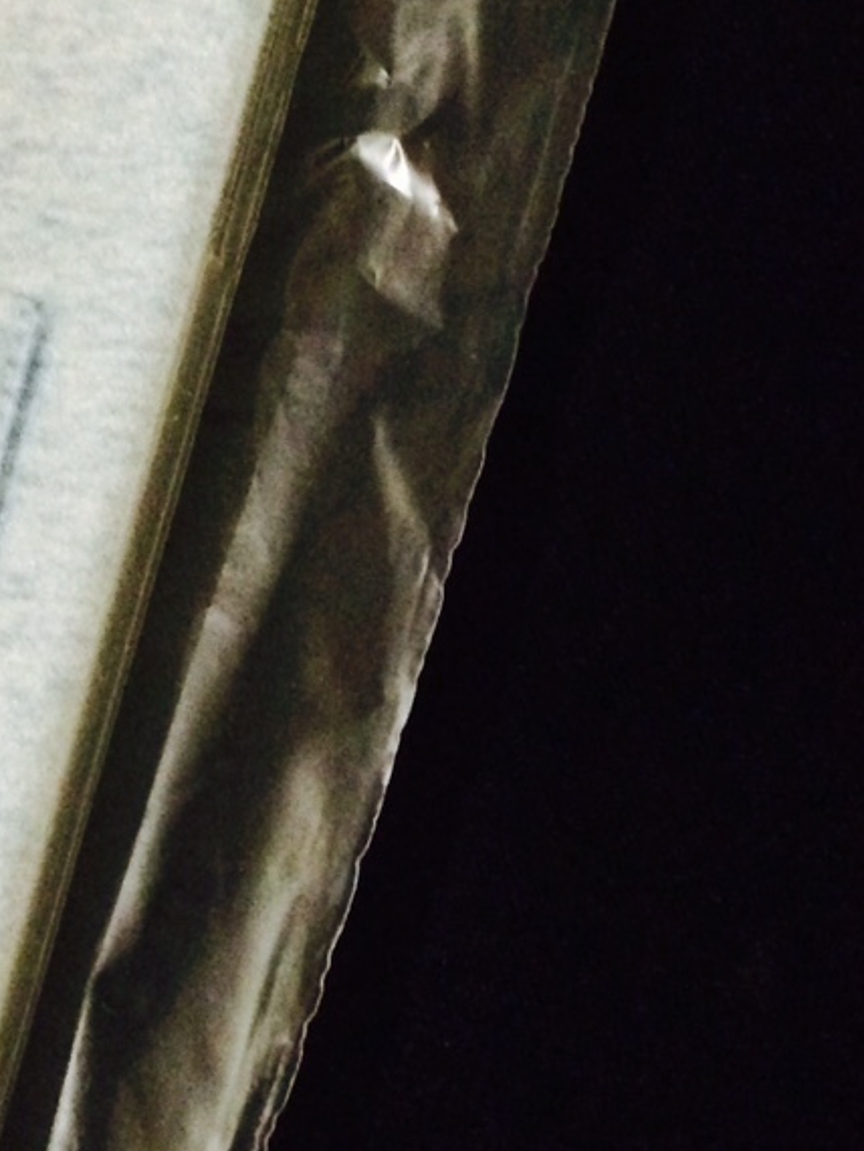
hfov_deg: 17.1
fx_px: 2760
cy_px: 412
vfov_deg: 23.5
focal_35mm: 83
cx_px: -127
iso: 640
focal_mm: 4.15
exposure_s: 1/17
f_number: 2.2
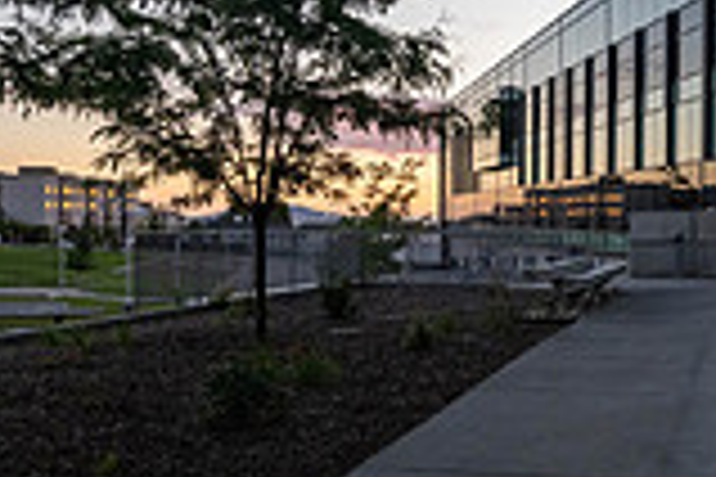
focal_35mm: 51
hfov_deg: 38.0
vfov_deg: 26.5
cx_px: 531
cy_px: 223
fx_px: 1014
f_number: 8
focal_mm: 14
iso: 1000
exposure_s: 1/125
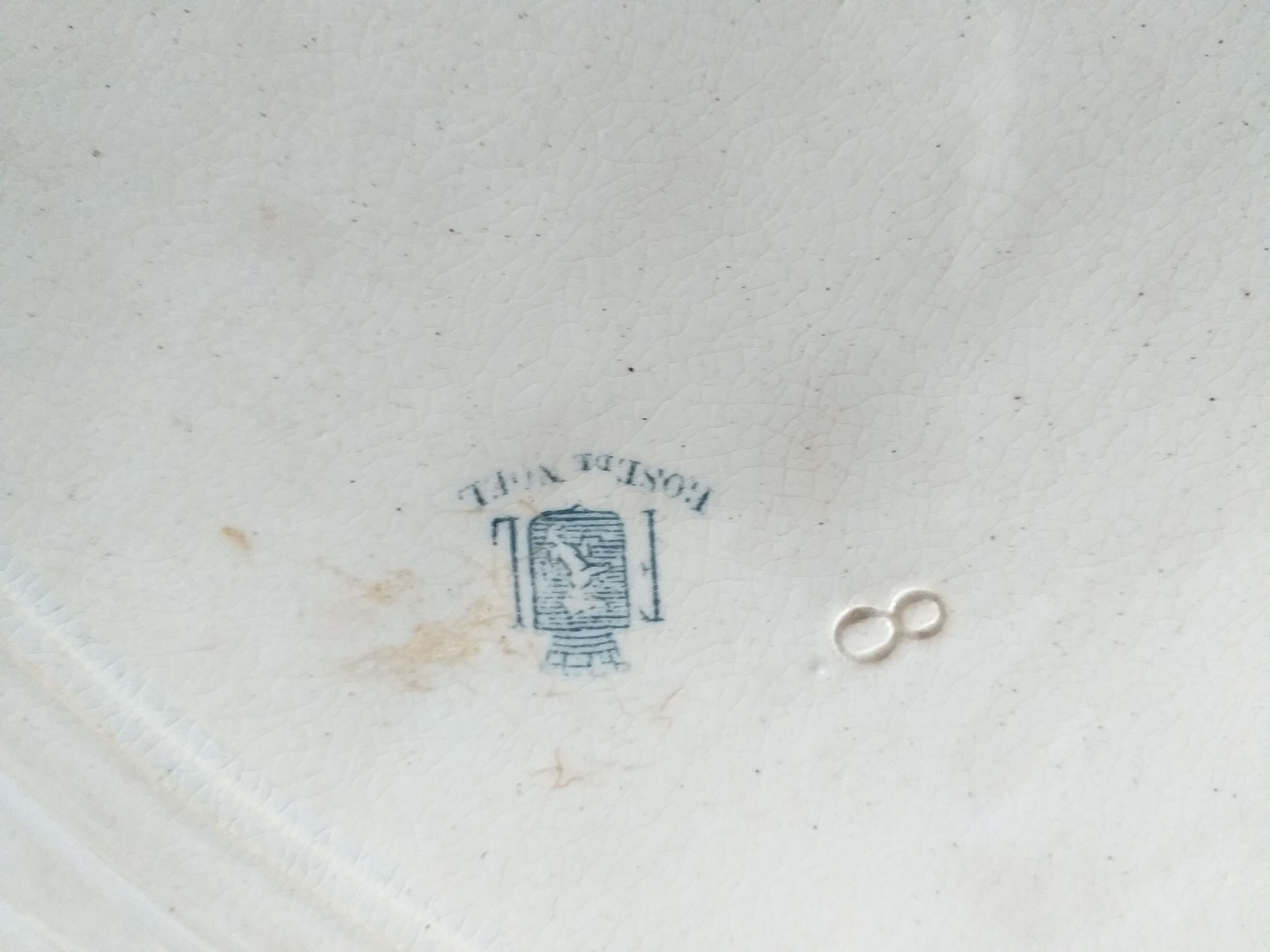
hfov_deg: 67.3
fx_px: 954
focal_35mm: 26
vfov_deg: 53.1
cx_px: 635
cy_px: 476
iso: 320
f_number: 1.9
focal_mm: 3.6
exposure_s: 1/25
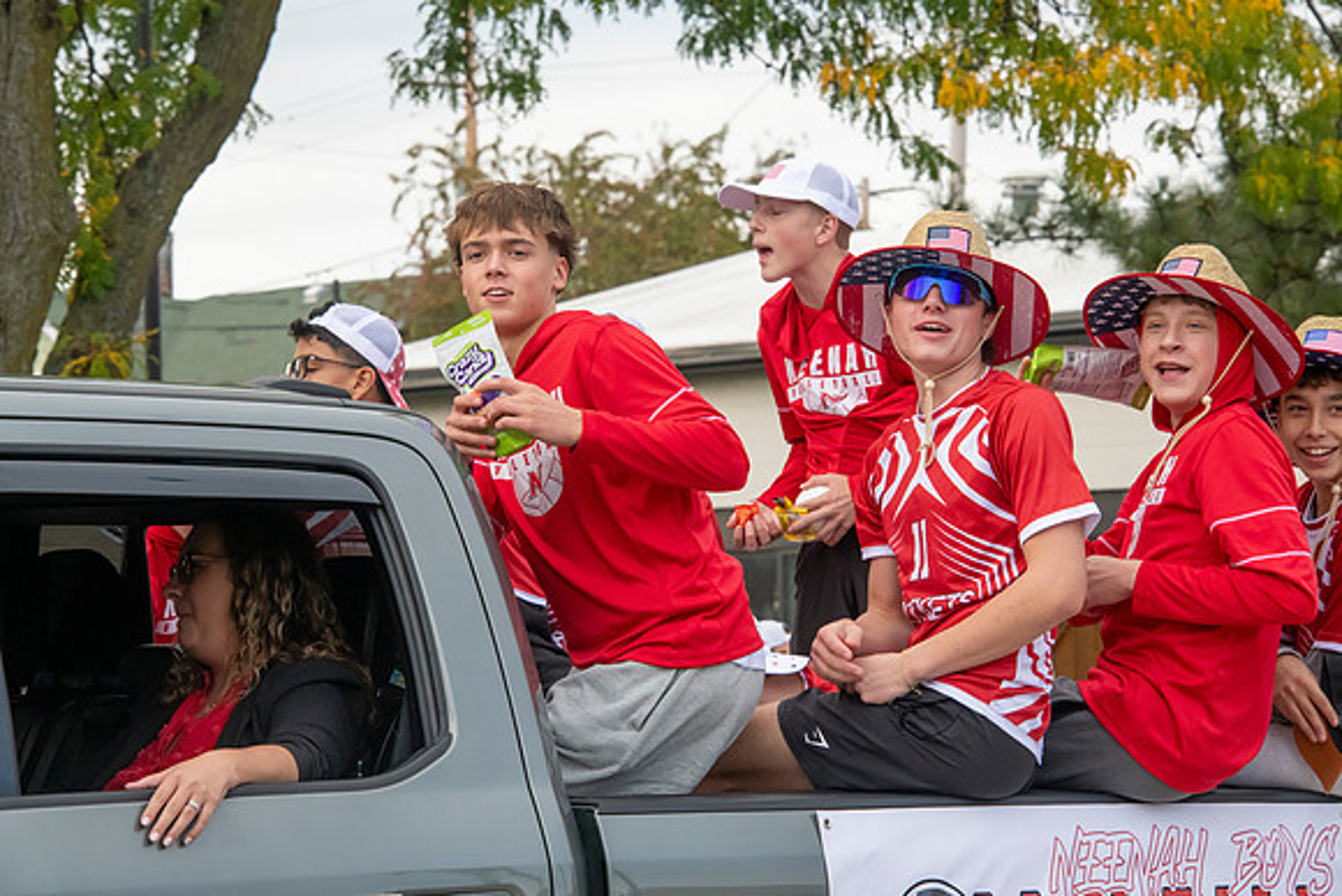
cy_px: 448
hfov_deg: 13.7
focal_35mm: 150
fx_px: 5593
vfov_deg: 9.2
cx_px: 671
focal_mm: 150
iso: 3200
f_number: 11
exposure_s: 1/400
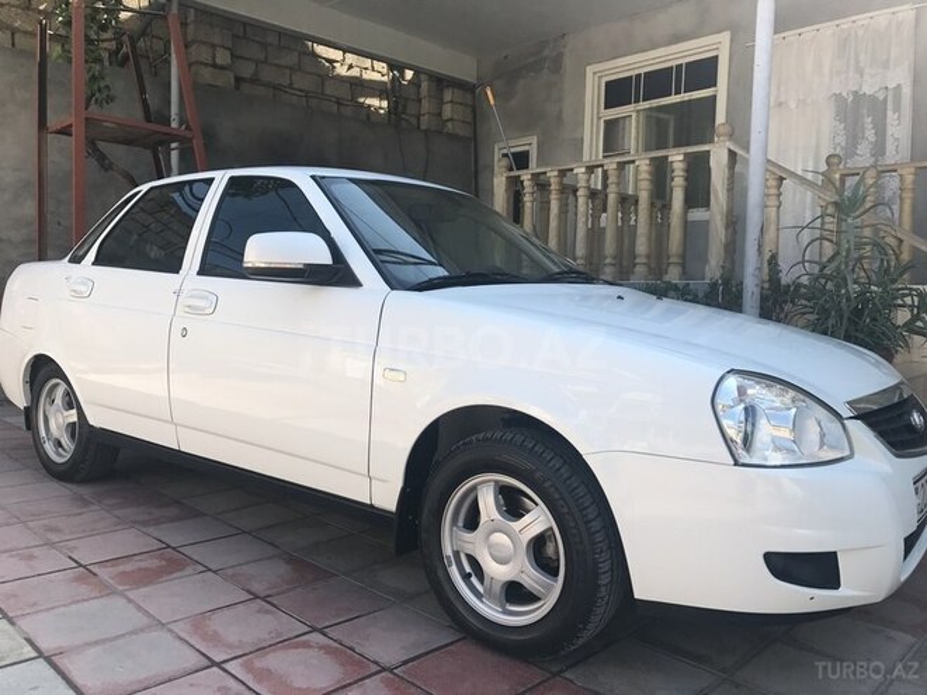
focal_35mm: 28
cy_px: 348
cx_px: 464
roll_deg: -1.1
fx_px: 750
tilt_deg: -1.6
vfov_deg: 49.7
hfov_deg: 63.4
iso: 20
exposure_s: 1/921
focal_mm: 3.99
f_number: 1.8
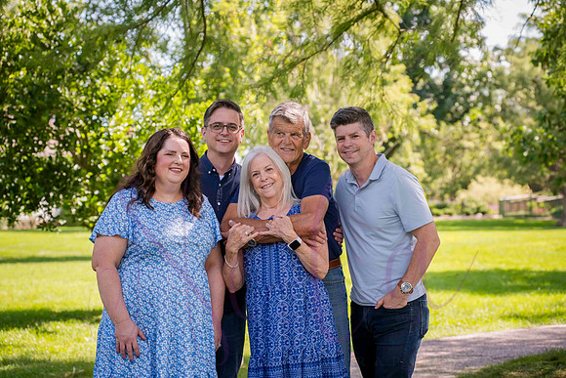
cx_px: 283
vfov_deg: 15.9
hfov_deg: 23.6
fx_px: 1352
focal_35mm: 86
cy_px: 189
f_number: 5
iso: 400
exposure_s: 1/320
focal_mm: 86
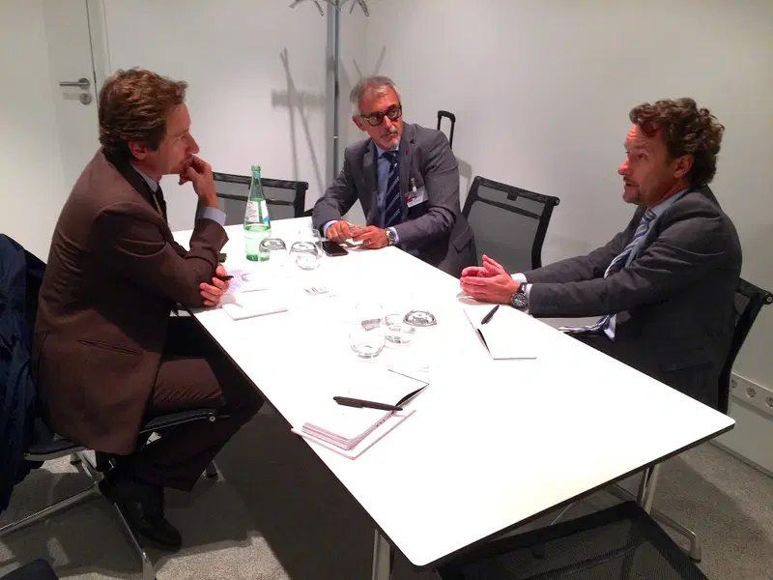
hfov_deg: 61.7
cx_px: 386
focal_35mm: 29
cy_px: 290
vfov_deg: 48.2
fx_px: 648
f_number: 2.2
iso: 50
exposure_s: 1/50
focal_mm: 4.15
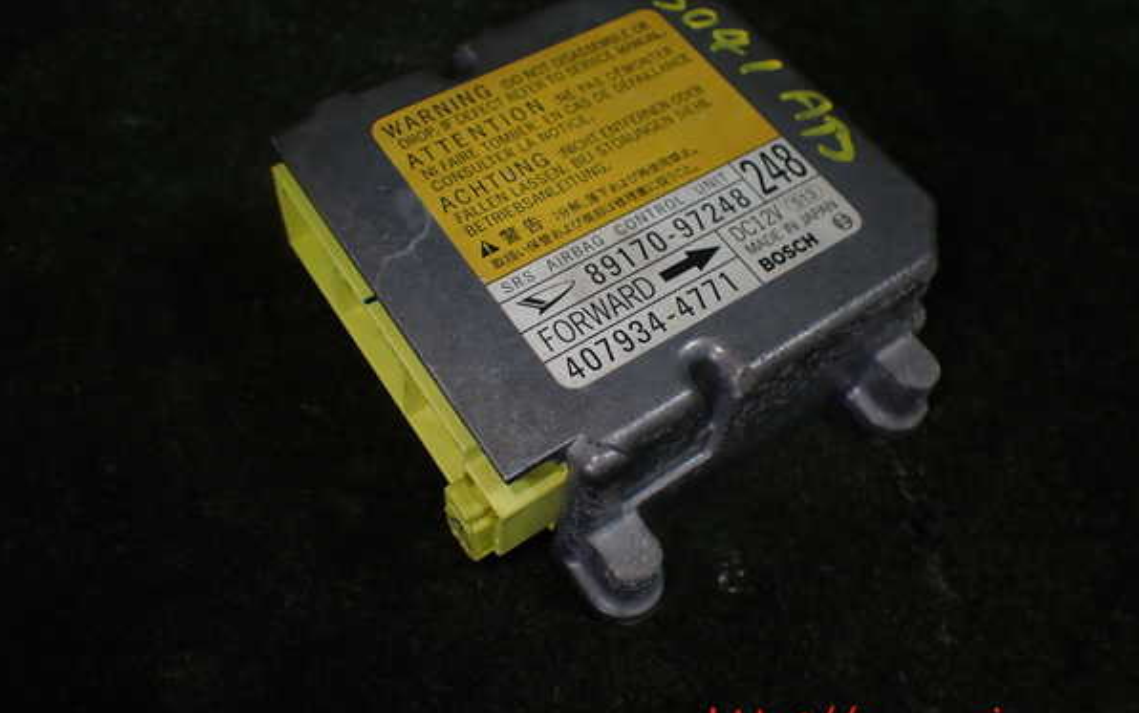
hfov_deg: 59.6
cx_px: 568
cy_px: 321
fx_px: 994
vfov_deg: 39.4
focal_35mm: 32
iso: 160
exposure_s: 1/125
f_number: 2.3
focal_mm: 5.4
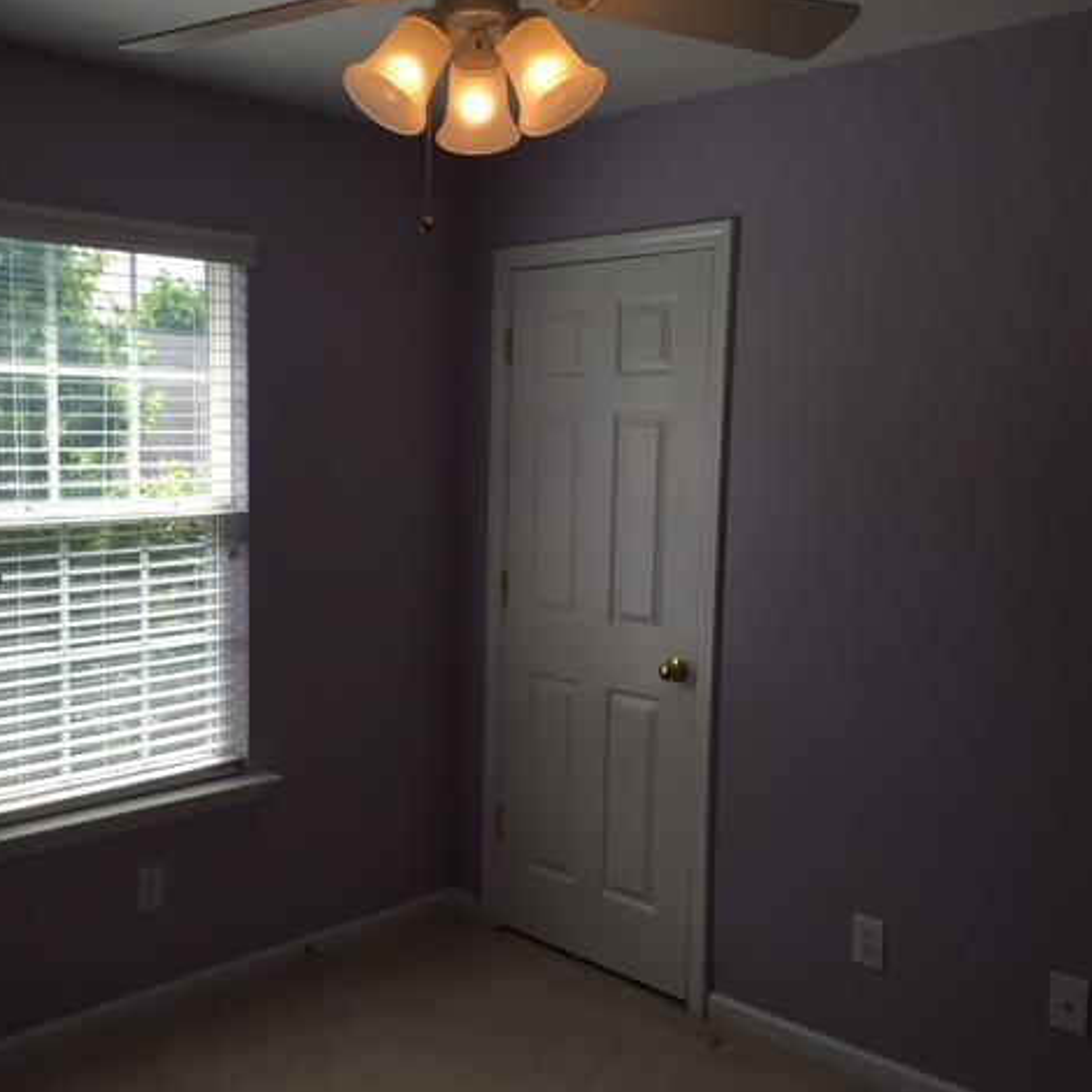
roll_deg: -0.7
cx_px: 398
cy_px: 552
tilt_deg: -5.5
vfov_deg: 47.2
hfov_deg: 46.7
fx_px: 1249
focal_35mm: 35
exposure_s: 1/286
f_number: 2.2
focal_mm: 4.15
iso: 25
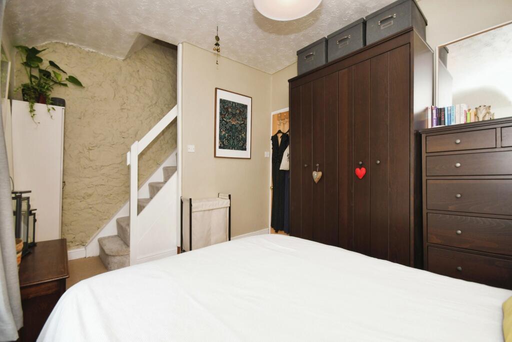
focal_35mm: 15
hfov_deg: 100.4
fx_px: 213
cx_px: 256
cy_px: 171
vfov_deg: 77.3
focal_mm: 10
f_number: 8
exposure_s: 1/60
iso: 400
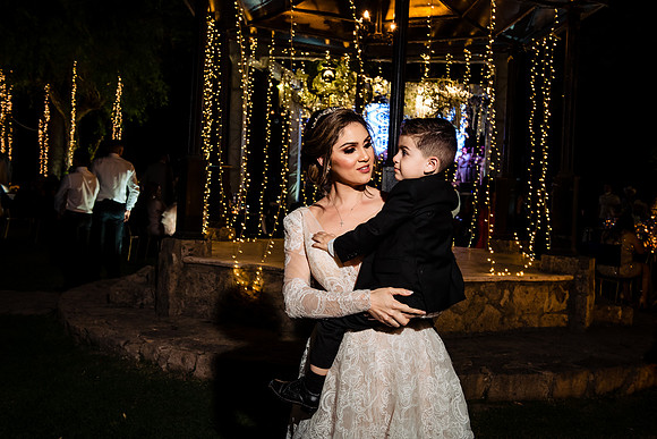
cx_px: 328
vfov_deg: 31.9
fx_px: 767
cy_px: 220
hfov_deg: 46.4
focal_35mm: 42
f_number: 7.1
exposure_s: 1/50
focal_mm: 42
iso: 1600
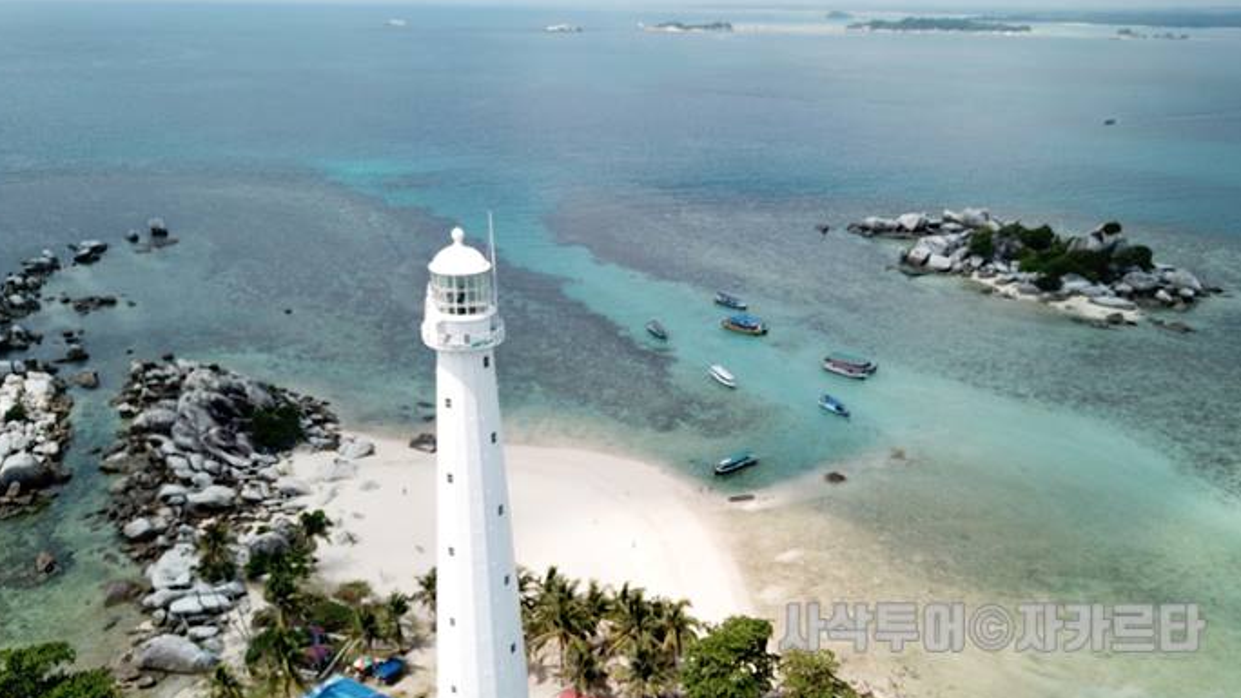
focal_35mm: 29
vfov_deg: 40.0
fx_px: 954
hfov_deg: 66.1
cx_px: 611
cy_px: 429
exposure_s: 1/1404
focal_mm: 4.73
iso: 100
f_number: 2.2
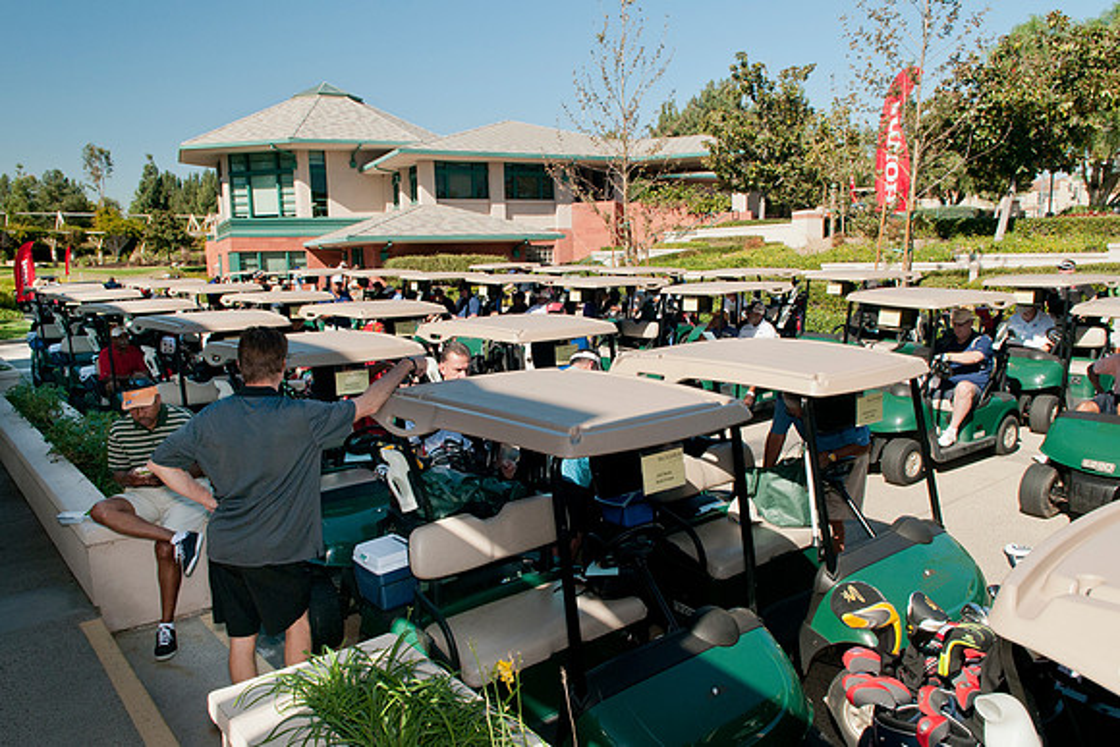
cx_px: 563
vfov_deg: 49.4
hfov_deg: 69.2
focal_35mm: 26
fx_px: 811
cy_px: 374
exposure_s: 1/200
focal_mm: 17
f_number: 9
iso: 400
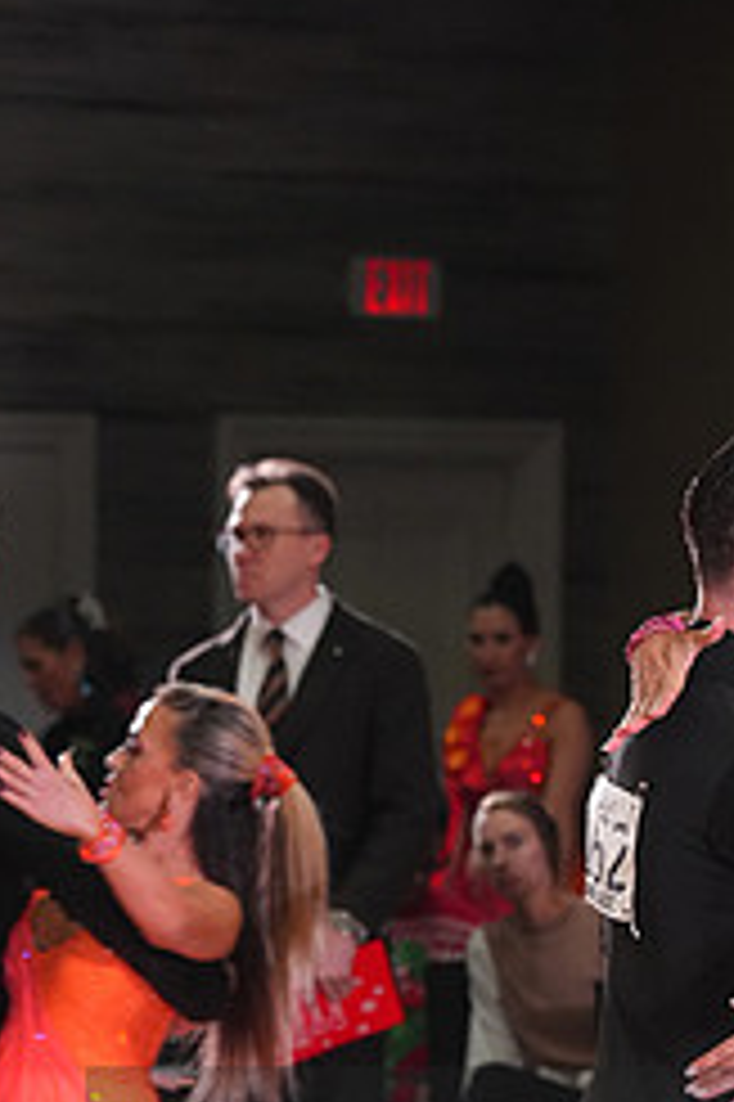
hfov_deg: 4.5
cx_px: 709
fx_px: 9279
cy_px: 1219
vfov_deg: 6.8
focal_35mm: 303
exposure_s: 1/200
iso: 4000
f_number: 5.6
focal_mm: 128
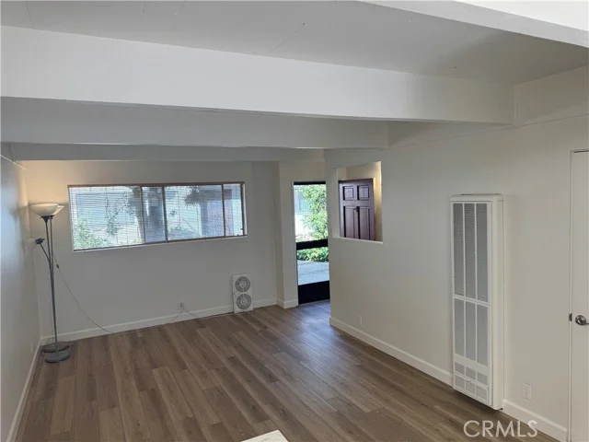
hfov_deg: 71.6
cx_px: 294
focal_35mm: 24
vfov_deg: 56.8
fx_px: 408
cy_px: 221
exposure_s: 1/163
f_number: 1.78
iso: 80
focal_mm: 6.76
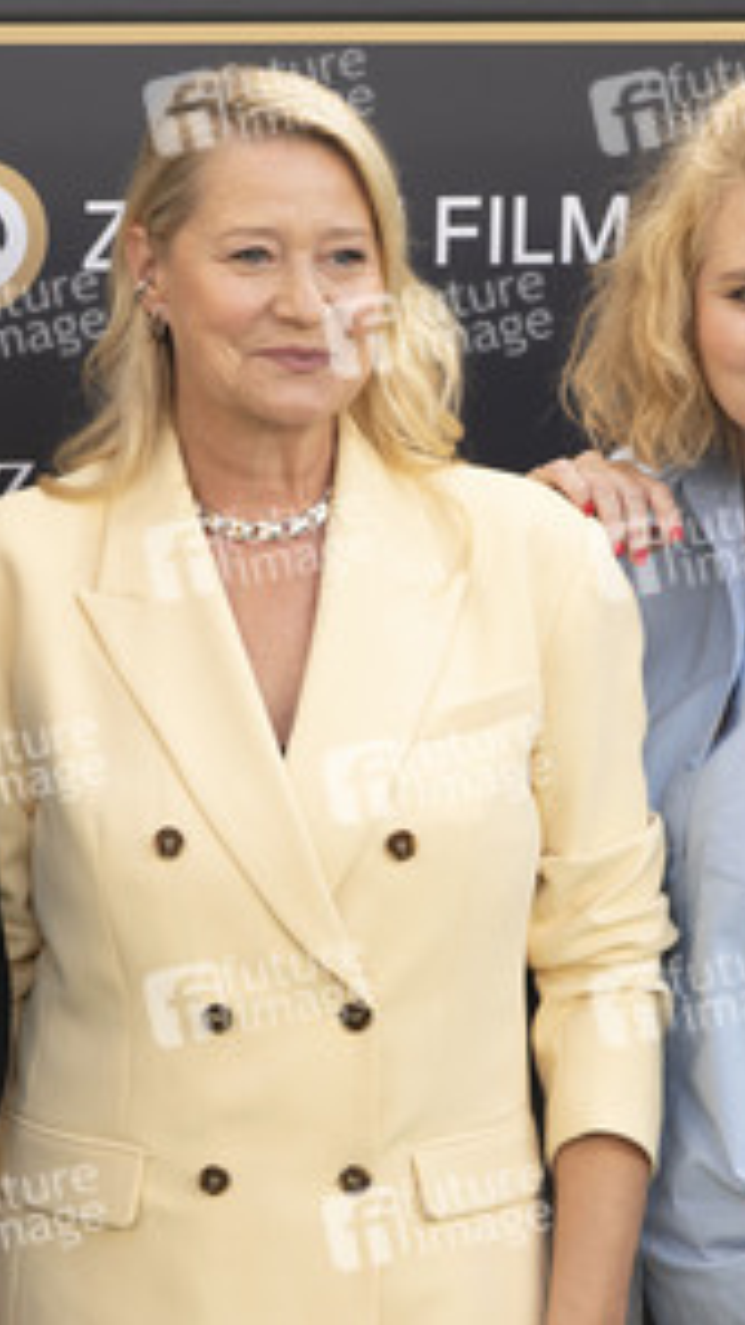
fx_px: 7061
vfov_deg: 10.7
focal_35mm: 201
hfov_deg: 6.0
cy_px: 662
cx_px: 281
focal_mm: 118
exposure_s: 1/200
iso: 400
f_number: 5.6
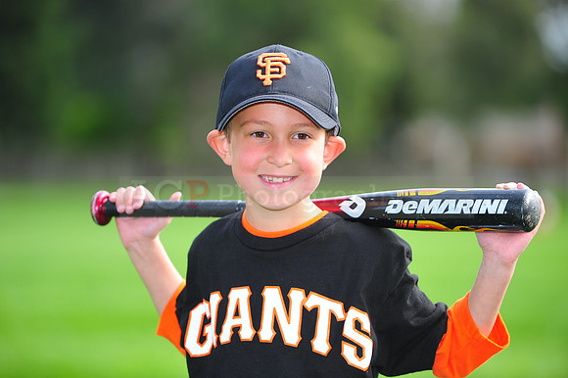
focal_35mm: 185
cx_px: 284
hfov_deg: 11.1
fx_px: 2917
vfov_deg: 7.4
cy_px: 189
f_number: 4
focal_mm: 185
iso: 200
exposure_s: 1/500
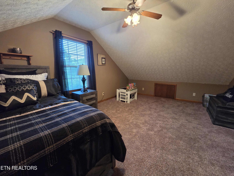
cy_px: 88
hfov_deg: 106.2
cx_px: 117
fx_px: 88
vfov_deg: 89.9
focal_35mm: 13
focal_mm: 2.2
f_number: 2.2
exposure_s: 1/60
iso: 640
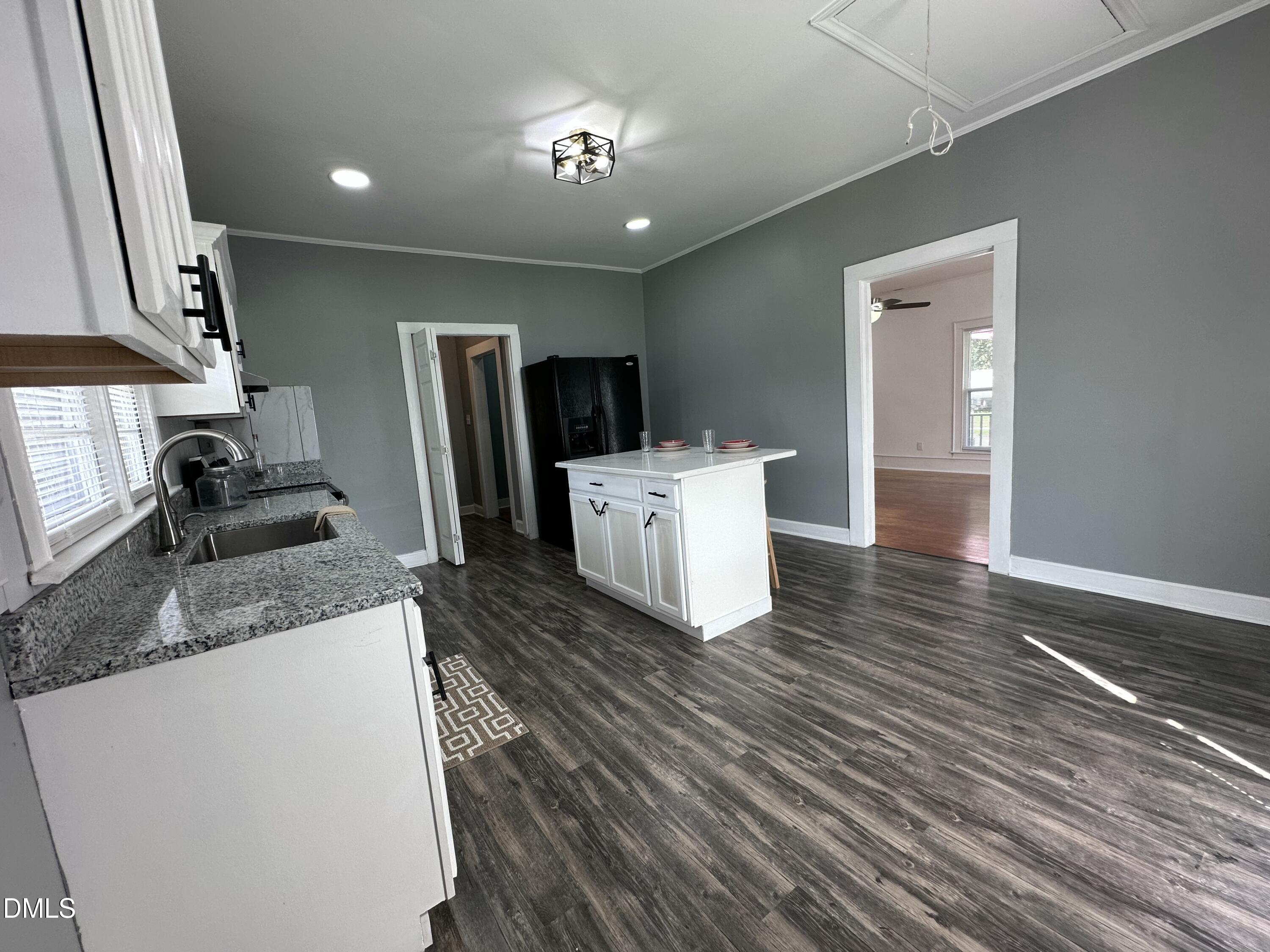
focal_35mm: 14
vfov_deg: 85.7
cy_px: 476
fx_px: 514
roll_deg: +3.2
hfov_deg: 102.1
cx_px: 635
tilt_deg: -7.7
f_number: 2.2
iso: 100
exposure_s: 1/120
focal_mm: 2.22
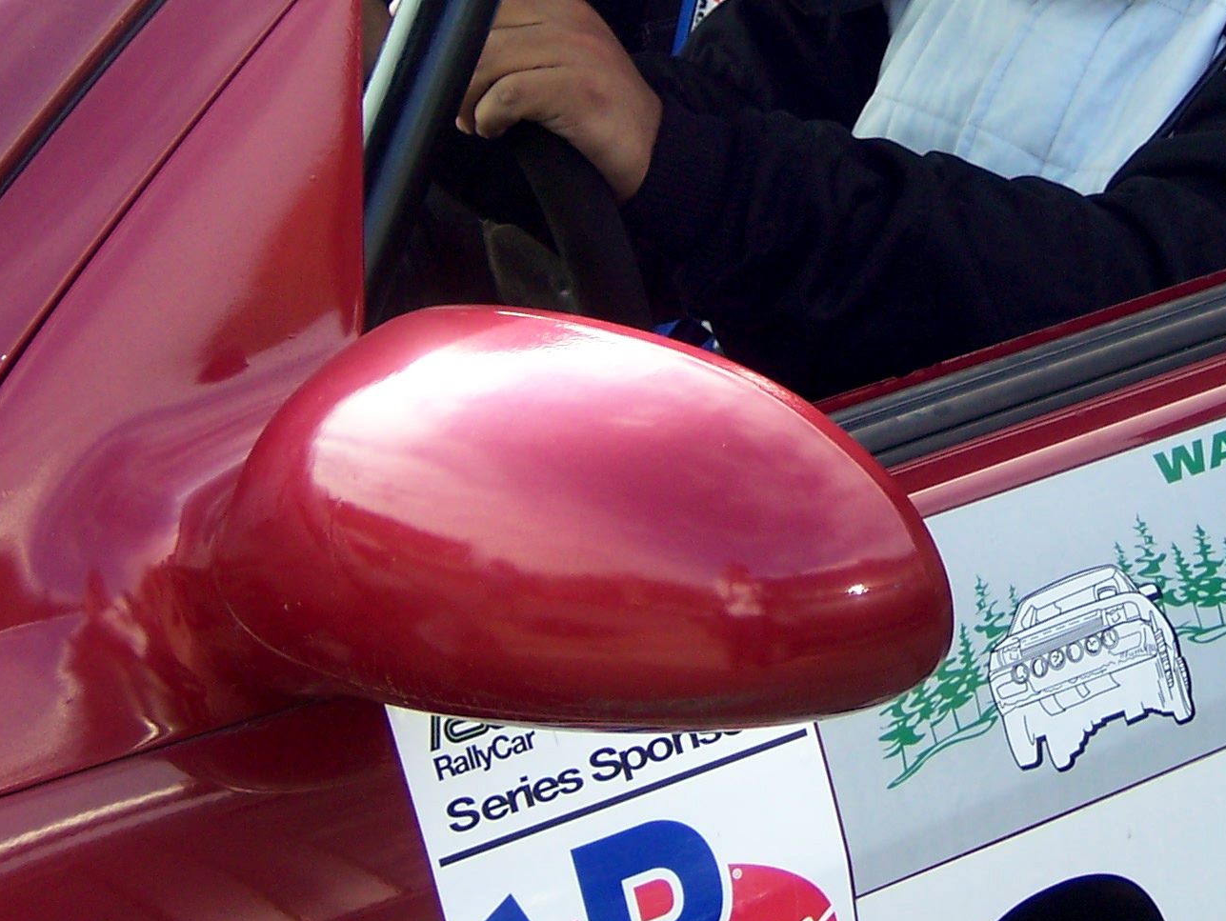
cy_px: 99
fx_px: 3509
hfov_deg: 19.7
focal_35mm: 99
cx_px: 920
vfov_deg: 14.8
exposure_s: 1/200
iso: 80
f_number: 3.1
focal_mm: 7.5
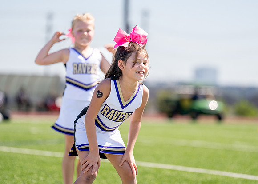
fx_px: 1444
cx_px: 136
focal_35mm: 197
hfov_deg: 10.2
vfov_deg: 7.3
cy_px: 87
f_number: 2.8
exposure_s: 1/2500
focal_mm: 163
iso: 200
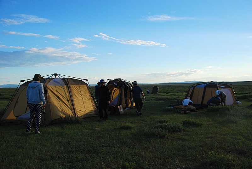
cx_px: 126
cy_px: 84
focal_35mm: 30
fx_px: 210
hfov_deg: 61.9
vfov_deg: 43.7
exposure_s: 1/800
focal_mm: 20
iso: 400
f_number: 6.3
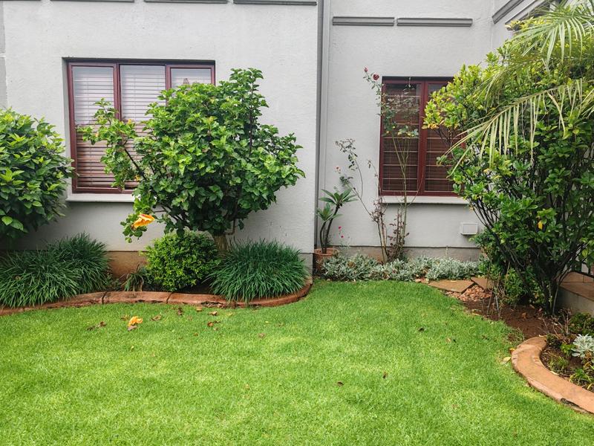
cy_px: 223
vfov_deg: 51.4
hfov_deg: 65.3
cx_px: 297
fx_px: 463
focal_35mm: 27
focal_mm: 6.12
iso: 80
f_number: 1.9
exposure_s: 1/100
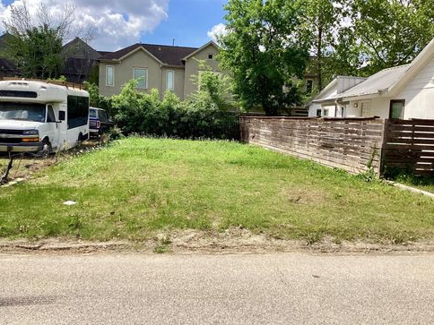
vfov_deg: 44.2
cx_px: 214
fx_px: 401
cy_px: 162
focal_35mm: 32
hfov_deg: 56.8
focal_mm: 3.3
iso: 25
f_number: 2.4
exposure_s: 1/1335
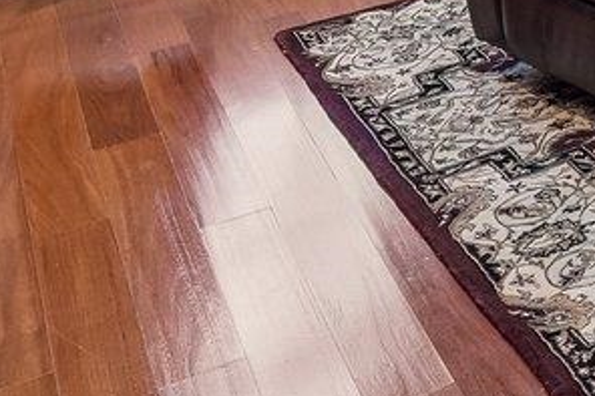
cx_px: 1311
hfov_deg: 16.1
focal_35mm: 83
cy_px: -600
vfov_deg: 12.4
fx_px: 1371
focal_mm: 12
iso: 200
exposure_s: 1/2
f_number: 9
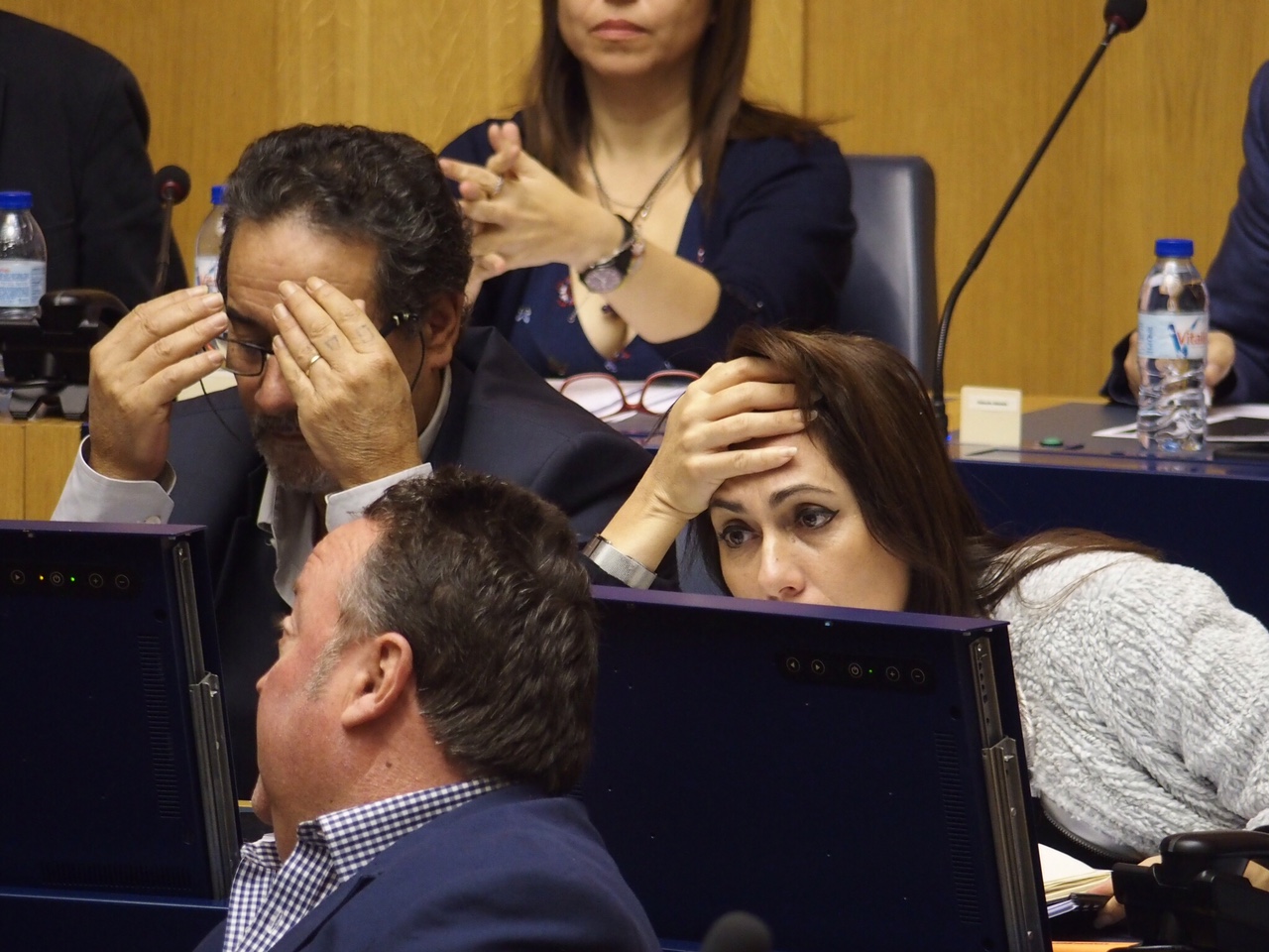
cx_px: 634
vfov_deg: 5.0
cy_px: 476
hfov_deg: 6.6
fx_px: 10998
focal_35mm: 300
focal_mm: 64.3
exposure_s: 1/100
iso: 800
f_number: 2.8
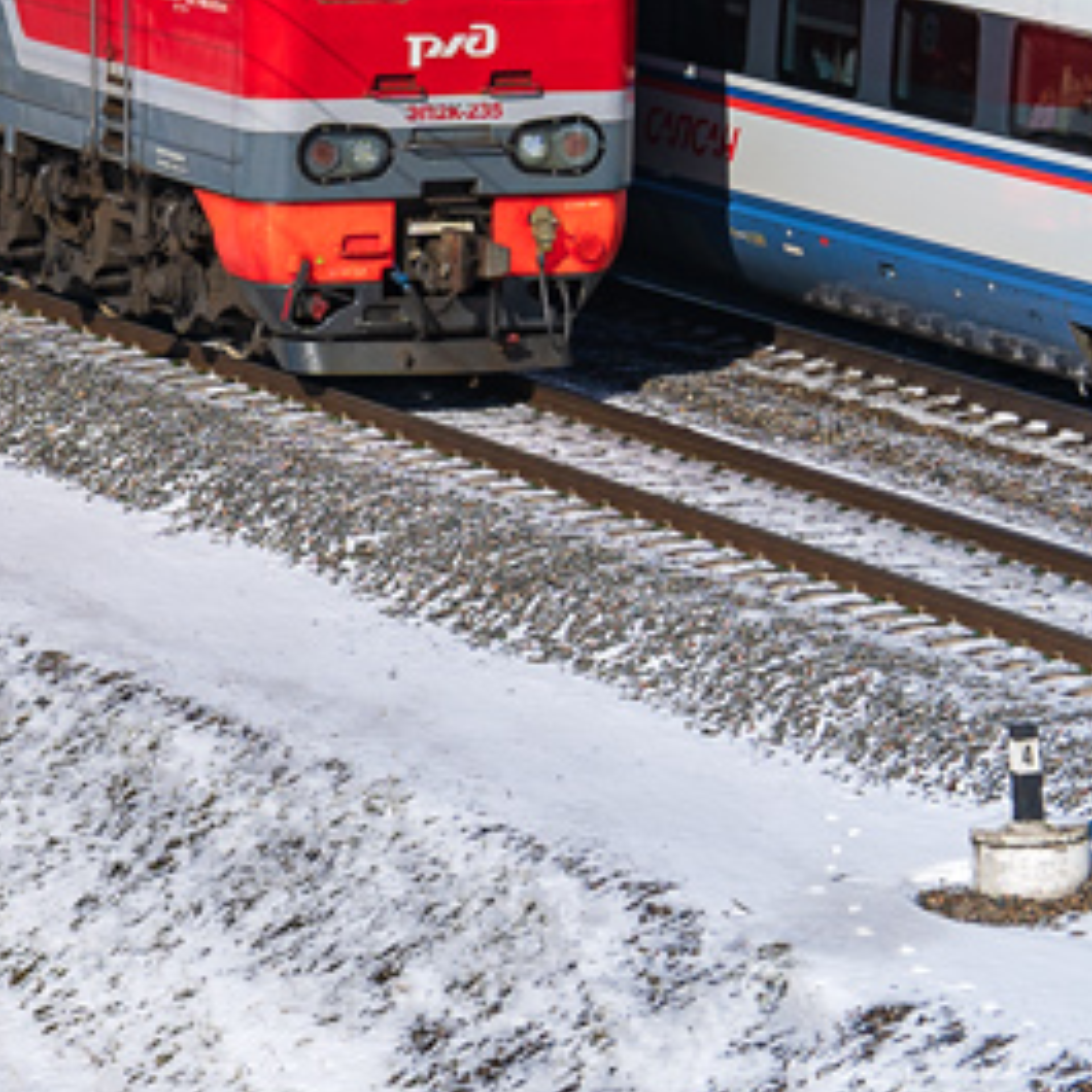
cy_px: -525
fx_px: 10993
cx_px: -1426
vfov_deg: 5.6
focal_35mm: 308
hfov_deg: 5.5
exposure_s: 1/1000
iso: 100
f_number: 9
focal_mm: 75
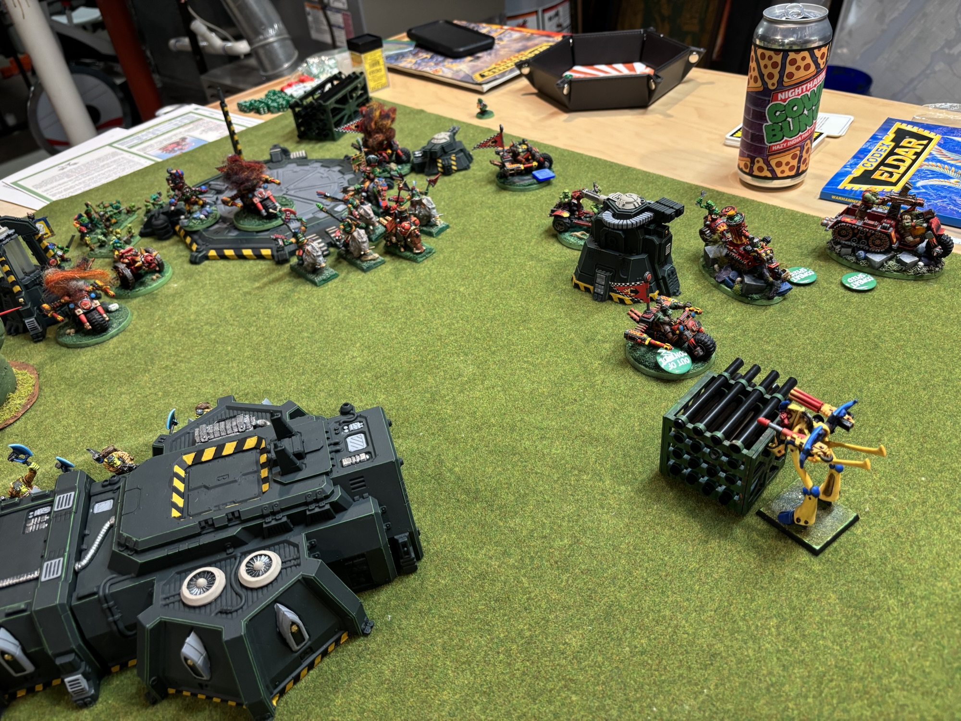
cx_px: 480
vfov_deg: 53.1
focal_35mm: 26
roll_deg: +7.6
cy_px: 360
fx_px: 722
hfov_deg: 67.3
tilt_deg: -38.0
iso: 160
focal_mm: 5.96
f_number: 1.6
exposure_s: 1/60
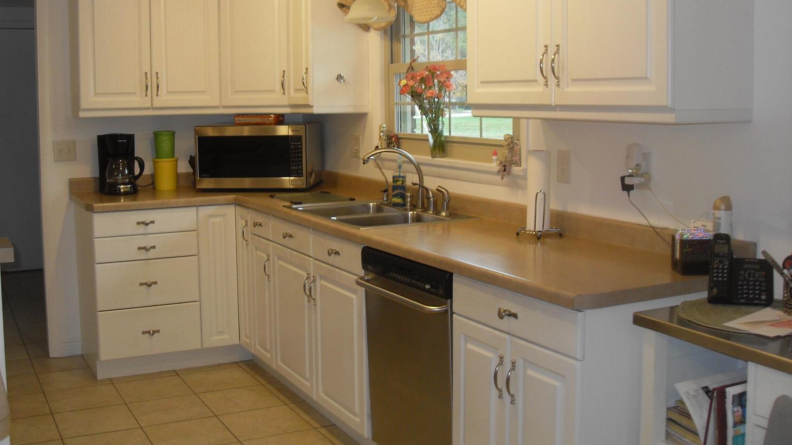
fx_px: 861
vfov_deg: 28.9
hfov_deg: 49.4
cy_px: 161
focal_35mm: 41
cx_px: 392
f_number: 2.8
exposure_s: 1/30
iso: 100
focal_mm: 6.3
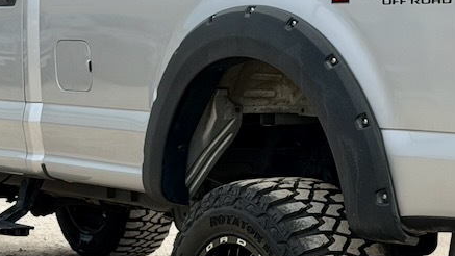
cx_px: 360
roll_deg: +0.0
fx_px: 1846
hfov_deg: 14.0
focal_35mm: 153
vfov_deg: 7.9
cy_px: 63
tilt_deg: -5.0
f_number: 1.78
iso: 64
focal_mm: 6.76
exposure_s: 1/4878
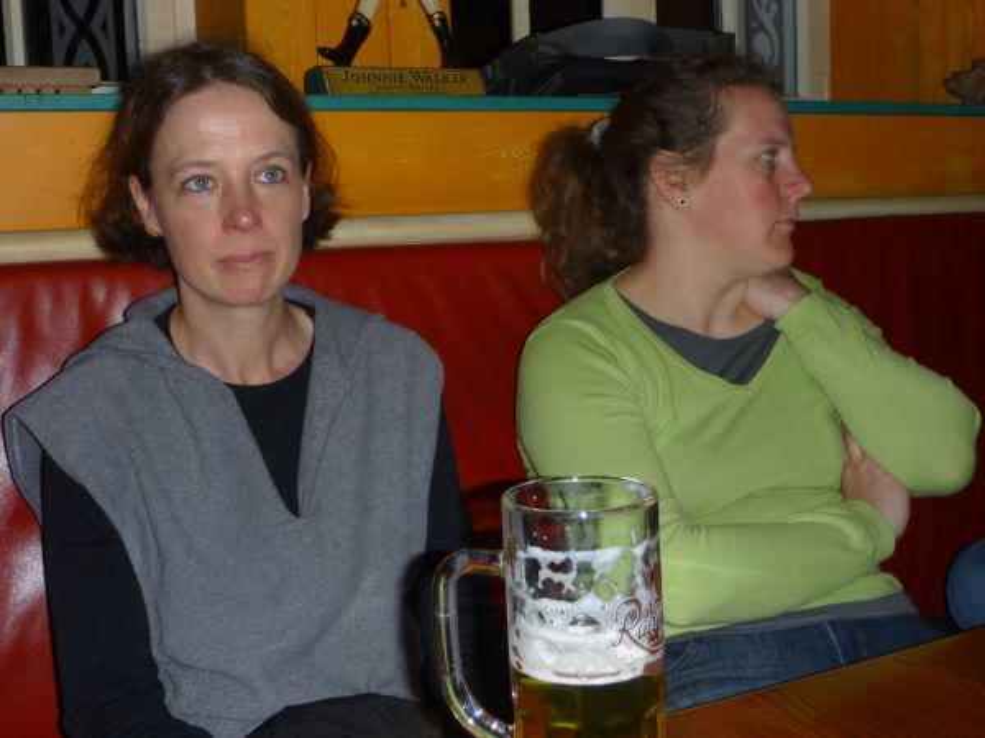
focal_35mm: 41
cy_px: 369
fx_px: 1167
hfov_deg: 45.8
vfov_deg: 35.1
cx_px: 492
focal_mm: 7.4
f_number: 4.2
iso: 100
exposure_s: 1/125
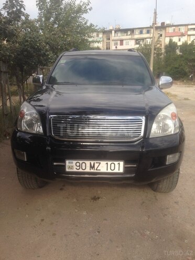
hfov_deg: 42.9
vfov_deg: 55.4
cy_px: 130
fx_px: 248
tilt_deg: -13.3
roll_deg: -0.2
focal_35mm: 33
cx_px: 98
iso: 50
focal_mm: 4.12
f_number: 2.4
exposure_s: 1/565
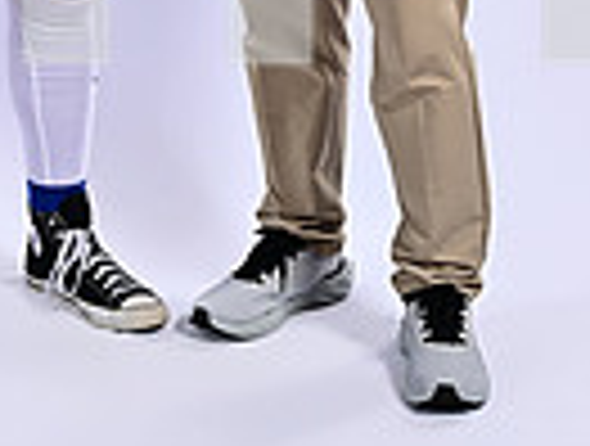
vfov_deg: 8.5
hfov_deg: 11.7
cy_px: -387
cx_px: 185
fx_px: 2871
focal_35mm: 168
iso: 160
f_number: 7.1
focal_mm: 51
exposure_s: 1/200
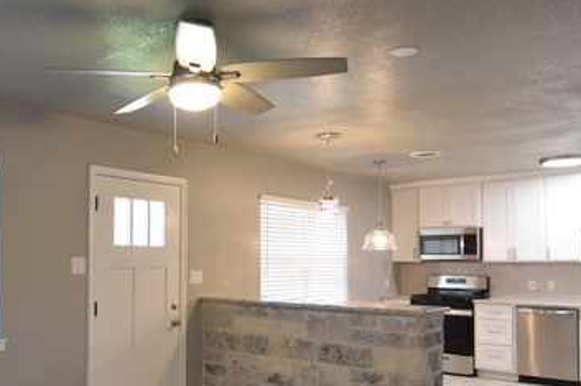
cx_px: 188
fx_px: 566
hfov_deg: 53.2
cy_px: 245
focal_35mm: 35
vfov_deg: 37.5
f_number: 4
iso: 800
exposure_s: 1/50
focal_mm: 11
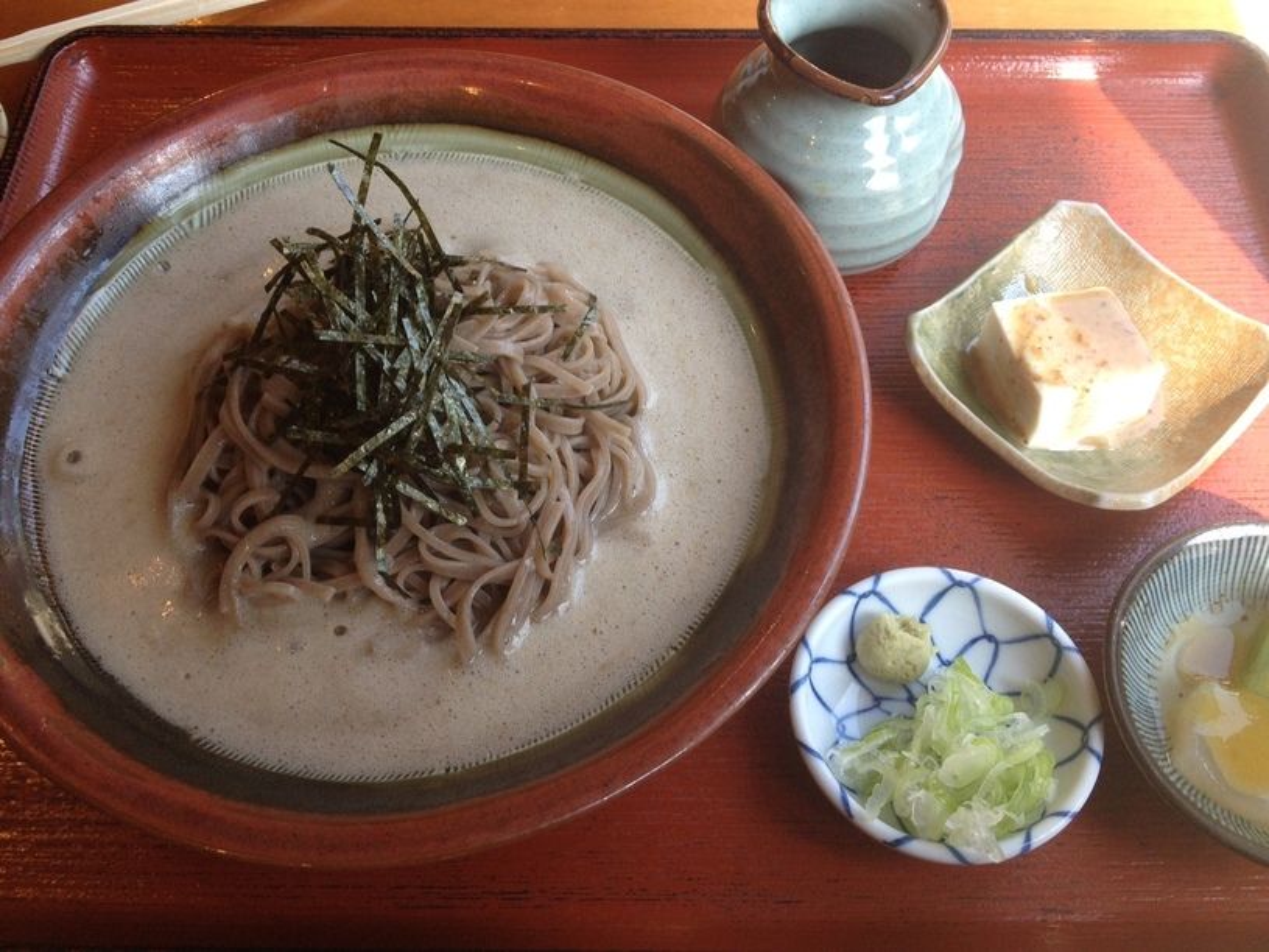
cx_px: 634
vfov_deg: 40.7
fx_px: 1283
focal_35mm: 35
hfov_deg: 52.6
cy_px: 476
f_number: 2.4
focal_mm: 4.28
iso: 80
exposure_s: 1/120
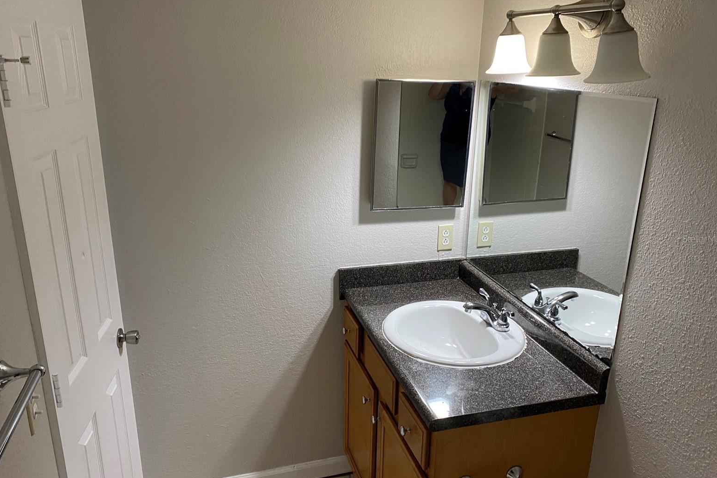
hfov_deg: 65.5
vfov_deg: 46.4
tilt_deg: -17.0
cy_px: 239
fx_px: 558
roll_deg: -0.4
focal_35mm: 28
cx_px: 355
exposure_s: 1/60
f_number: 1.8
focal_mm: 4.25
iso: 125
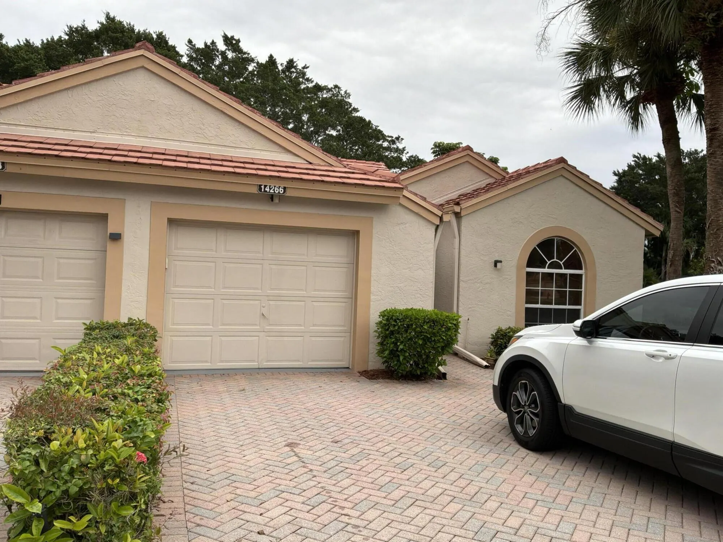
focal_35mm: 28
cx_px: 362
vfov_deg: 49.7
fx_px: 585
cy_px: 271
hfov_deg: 63.4
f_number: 1.8
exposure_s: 1/1098
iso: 25
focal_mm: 3
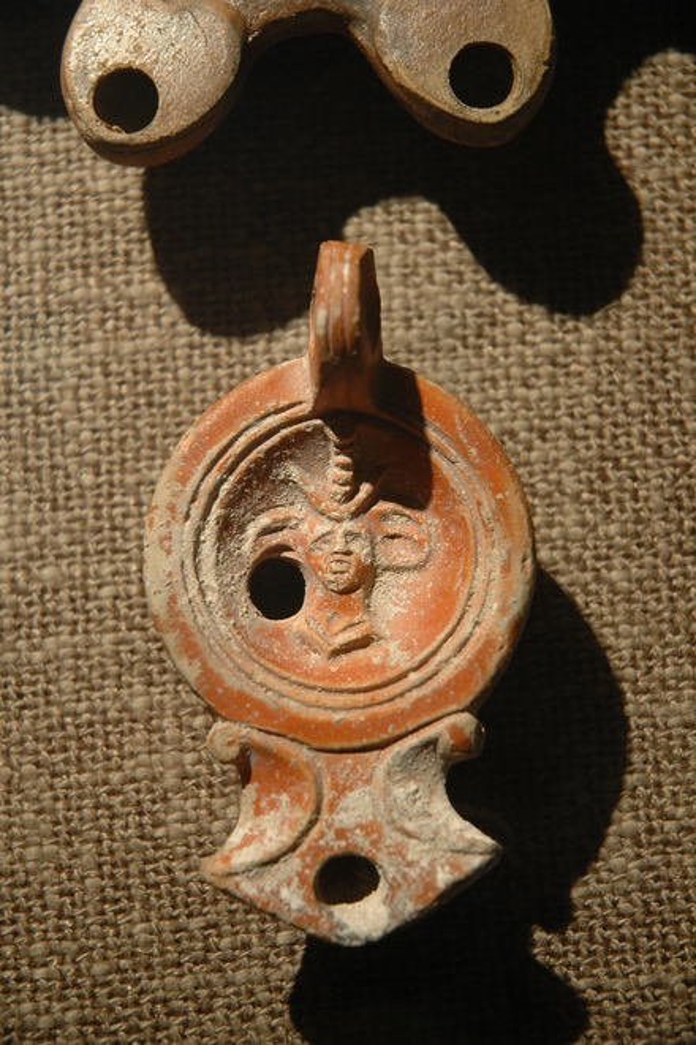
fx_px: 3048
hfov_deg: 13.0
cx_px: 348
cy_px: 522
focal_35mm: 105
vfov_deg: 19.5
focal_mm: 70
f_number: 4.5
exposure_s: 1/20
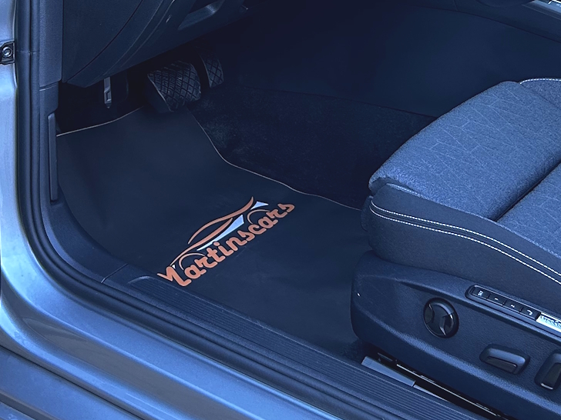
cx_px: 216
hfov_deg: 27.0
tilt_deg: -16.6
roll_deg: -0.2
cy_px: -12
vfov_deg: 19.8
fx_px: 1167
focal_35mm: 72
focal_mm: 5.7
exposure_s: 1/121
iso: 100
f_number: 1.5
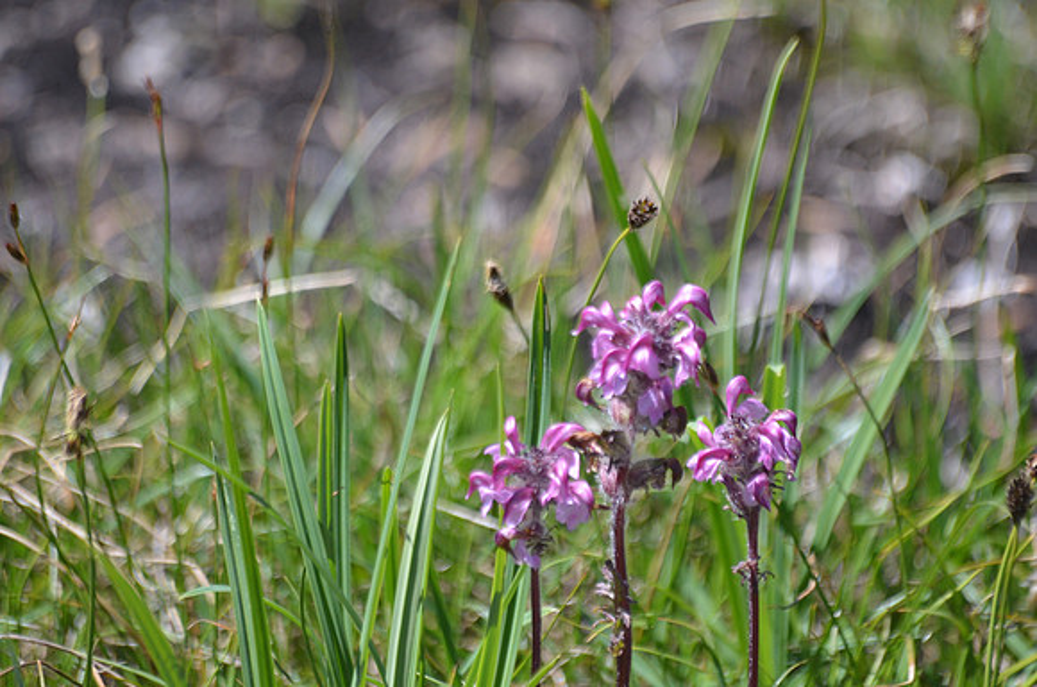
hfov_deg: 4.6
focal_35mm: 450
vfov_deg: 3.0
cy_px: 344
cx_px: 518
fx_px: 12934
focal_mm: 300
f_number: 5.6
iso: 800
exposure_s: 1/500
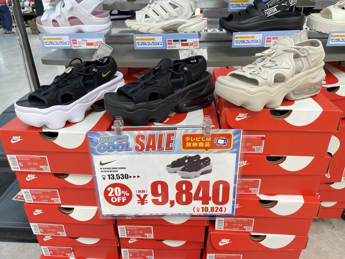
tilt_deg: -27.0
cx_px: 172
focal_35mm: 26
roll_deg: +2.3
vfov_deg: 53.1
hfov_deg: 67.3
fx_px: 259
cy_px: 130
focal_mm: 4.2
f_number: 1.6
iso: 80
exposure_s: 1/120
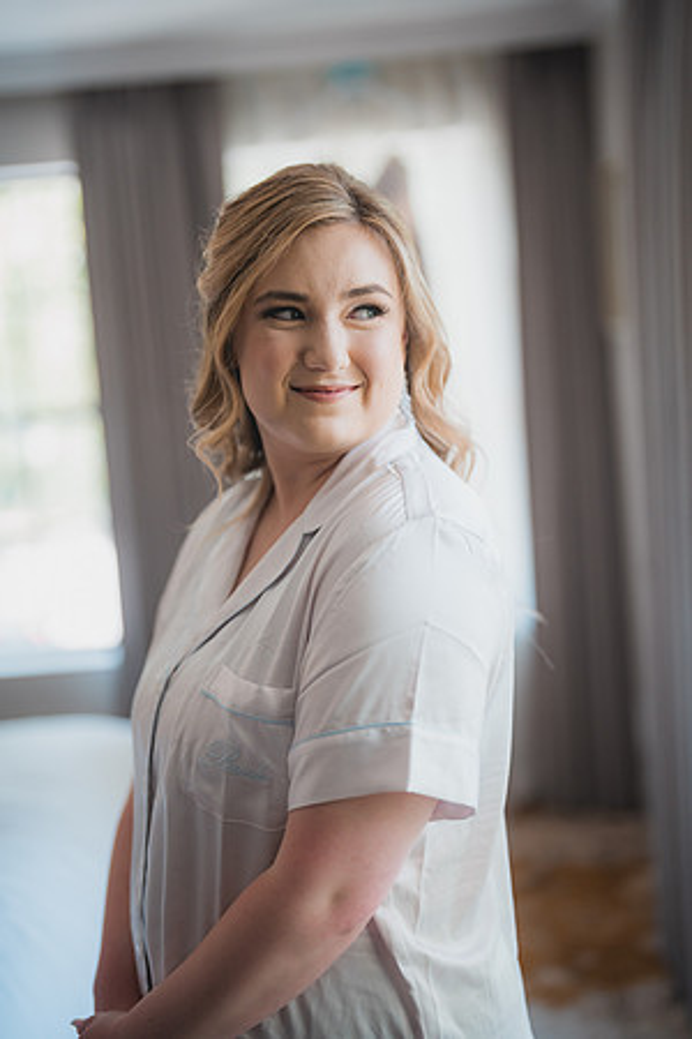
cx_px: 346
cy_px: 520
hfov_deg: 27.0
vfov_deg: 39.6
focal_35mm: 50
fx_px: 1442
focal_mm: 50
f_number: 1.2
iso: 400
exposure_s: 1/400
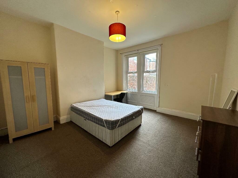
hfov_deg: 102.1
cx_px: 119
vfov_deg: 85.7
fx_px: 96
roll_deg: +0.1
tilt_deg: -6.3
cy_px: 89
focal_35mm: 14
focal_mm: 2.22
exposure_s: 1/100
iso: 160
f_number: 2.2
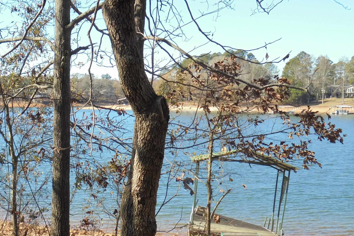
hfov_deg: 32.6
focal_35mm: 61
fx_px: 600
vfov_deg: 22.1
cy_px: 173
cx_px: 113
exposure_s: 1/250
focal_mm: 7.8
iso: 100
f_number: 4.5
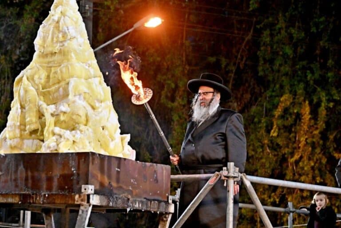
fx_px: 976
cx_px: 170
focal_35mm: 103
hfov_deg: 19.8
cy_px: 114
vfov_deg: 13.3
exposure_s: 1/400
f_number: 4
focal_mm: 69
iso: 2000
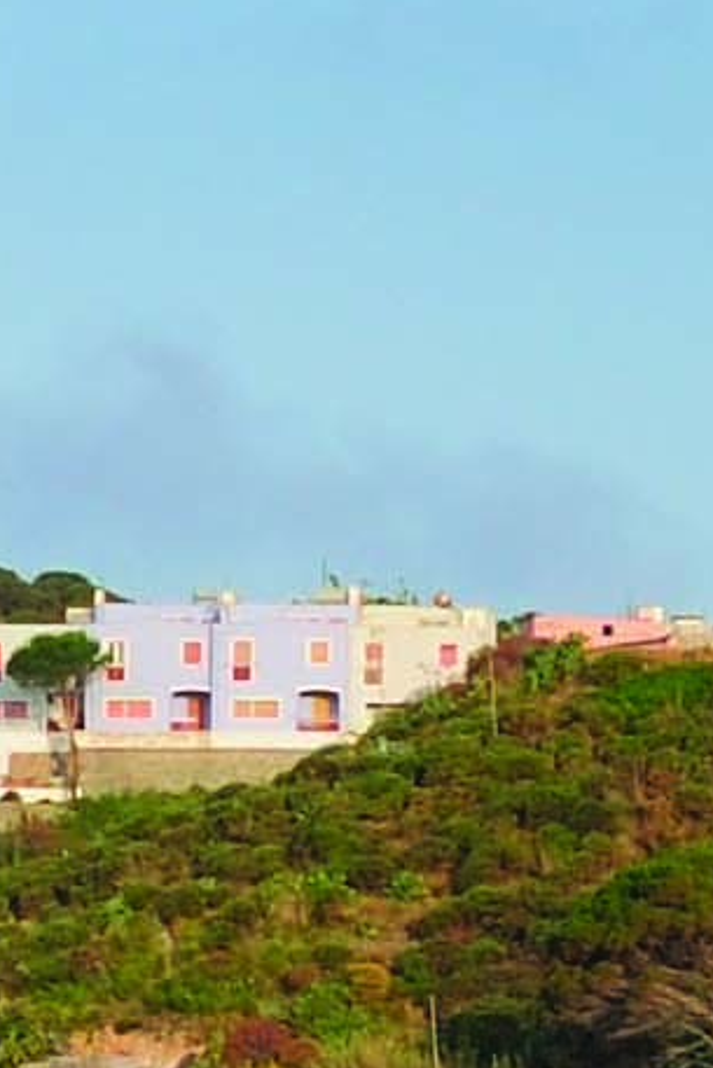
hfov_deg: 3.1
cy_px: 2082
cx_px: 1022
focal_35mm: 450
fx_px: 13358
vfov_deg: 4.5
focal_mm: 32
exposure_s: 1/125
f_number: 5.6
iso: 200
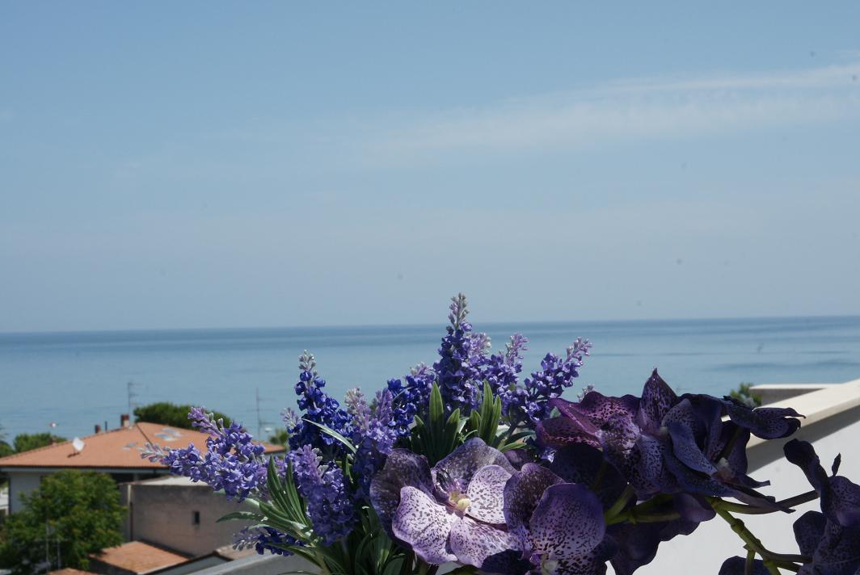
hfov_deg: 27.0
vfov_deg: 18.2
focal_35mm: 75
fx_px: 1794
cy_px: 288
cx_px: 430
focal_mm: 50
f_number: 22
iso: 320
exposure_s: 1/125
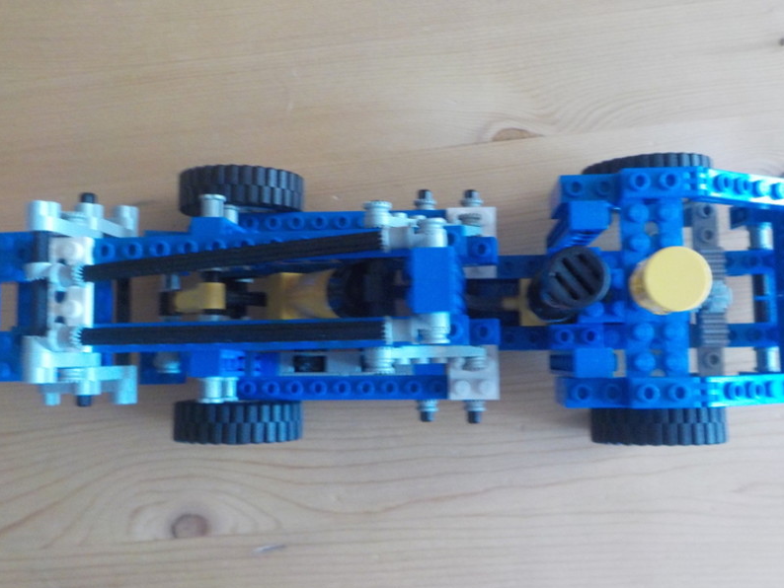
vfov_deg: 41.8
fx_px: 770
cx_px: 411
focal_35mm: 34
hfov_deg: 53.9
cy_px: 286
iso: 400
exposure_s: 1/10
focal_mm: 4.1
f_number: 3.3
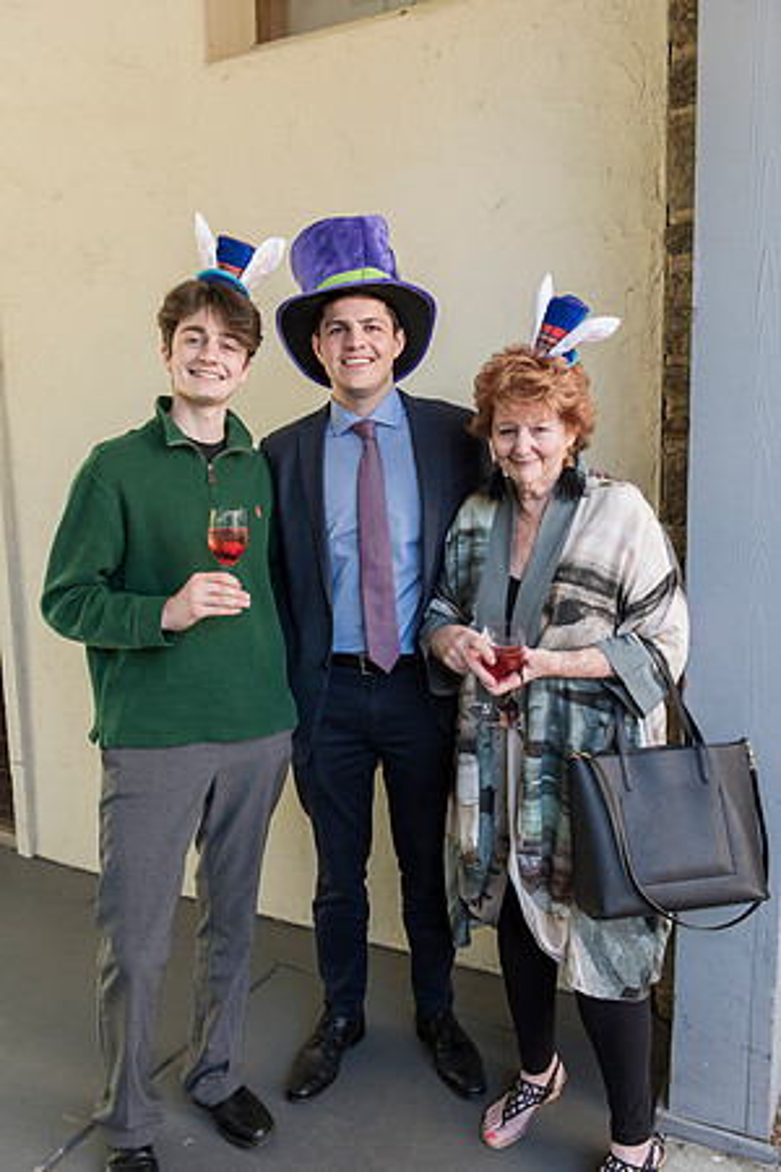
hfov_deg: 42.3
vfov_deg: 60.3
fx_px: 1009
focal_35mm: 31
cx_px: 390
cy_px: 586
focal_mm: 31
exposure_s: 1/100
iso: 400
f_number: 5
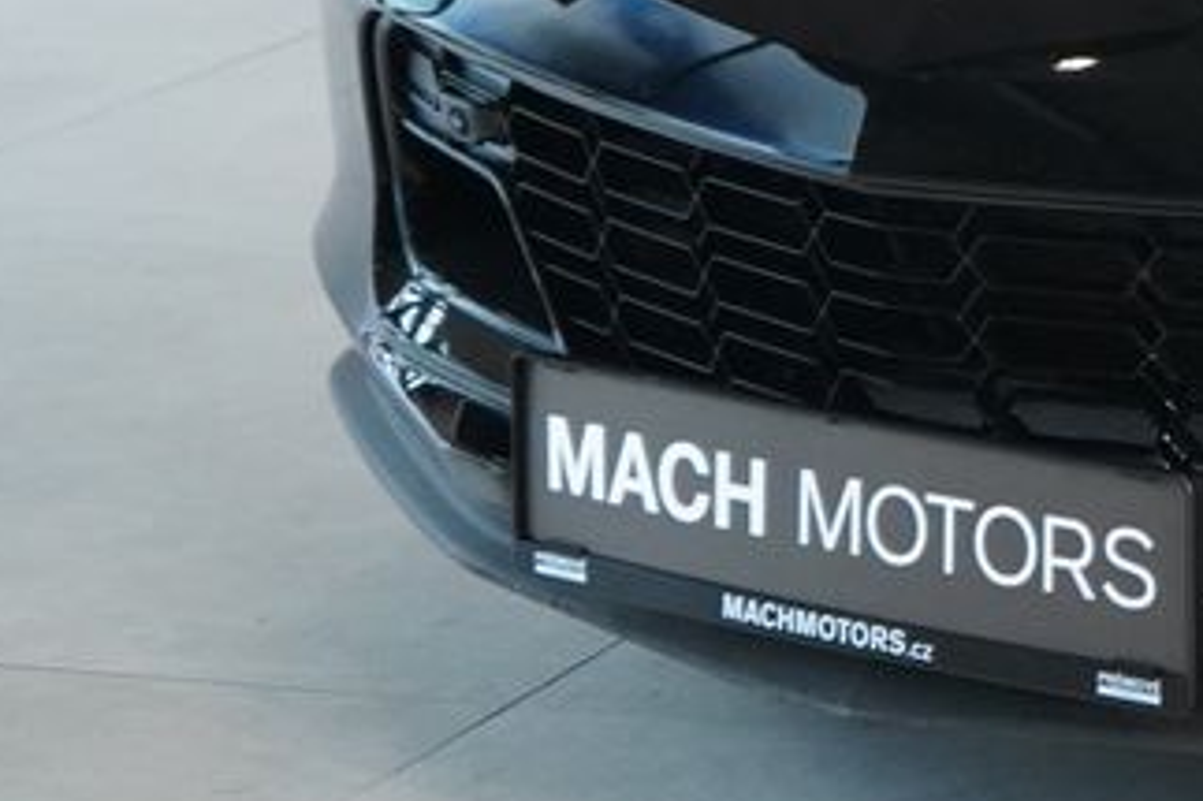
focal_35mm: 222
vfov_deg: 6.2
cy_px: -76
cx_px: 1881
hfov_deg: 9.0
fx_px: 7414
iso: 6400
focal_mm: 70
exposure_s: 1/160
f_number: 5.6
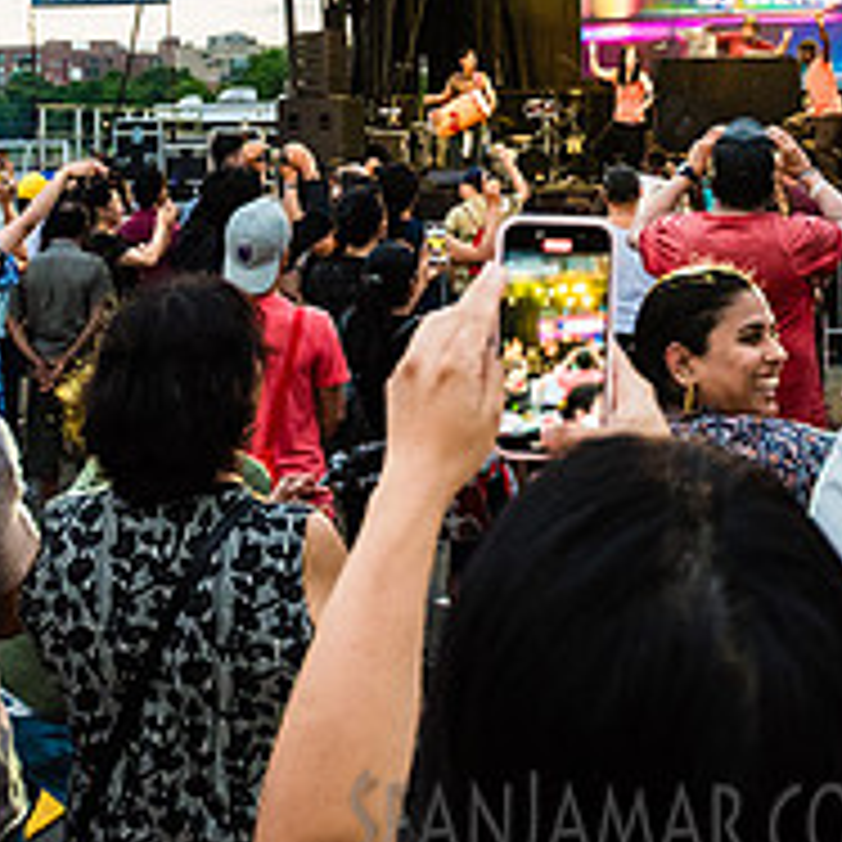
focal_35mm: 64
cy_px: 56
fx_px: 1761
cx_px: 676
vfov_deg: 25.9
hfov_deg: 26.4
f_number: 4.5
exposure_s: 1/400
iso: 4000
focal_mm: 24
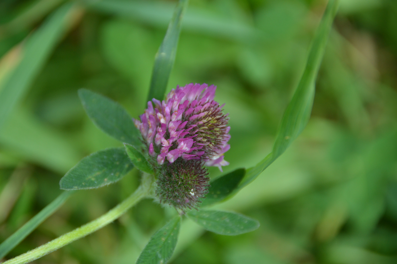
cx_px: 198
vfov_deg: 4.6
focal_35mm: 300
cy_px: 132
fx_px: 3306
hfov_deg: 6.9
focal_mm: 200
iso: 320
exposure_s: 1/500
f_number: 5.6
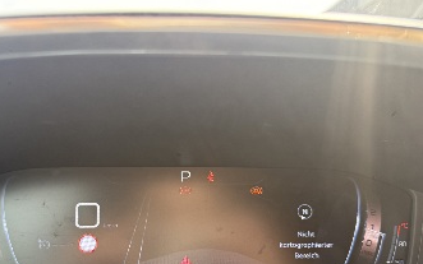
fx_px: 369
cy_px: 194
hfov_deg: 59.4
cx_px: 180
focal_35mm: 32
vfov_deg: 38.6
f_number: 1.78
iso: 100
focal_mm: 6.76
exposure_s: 1/278
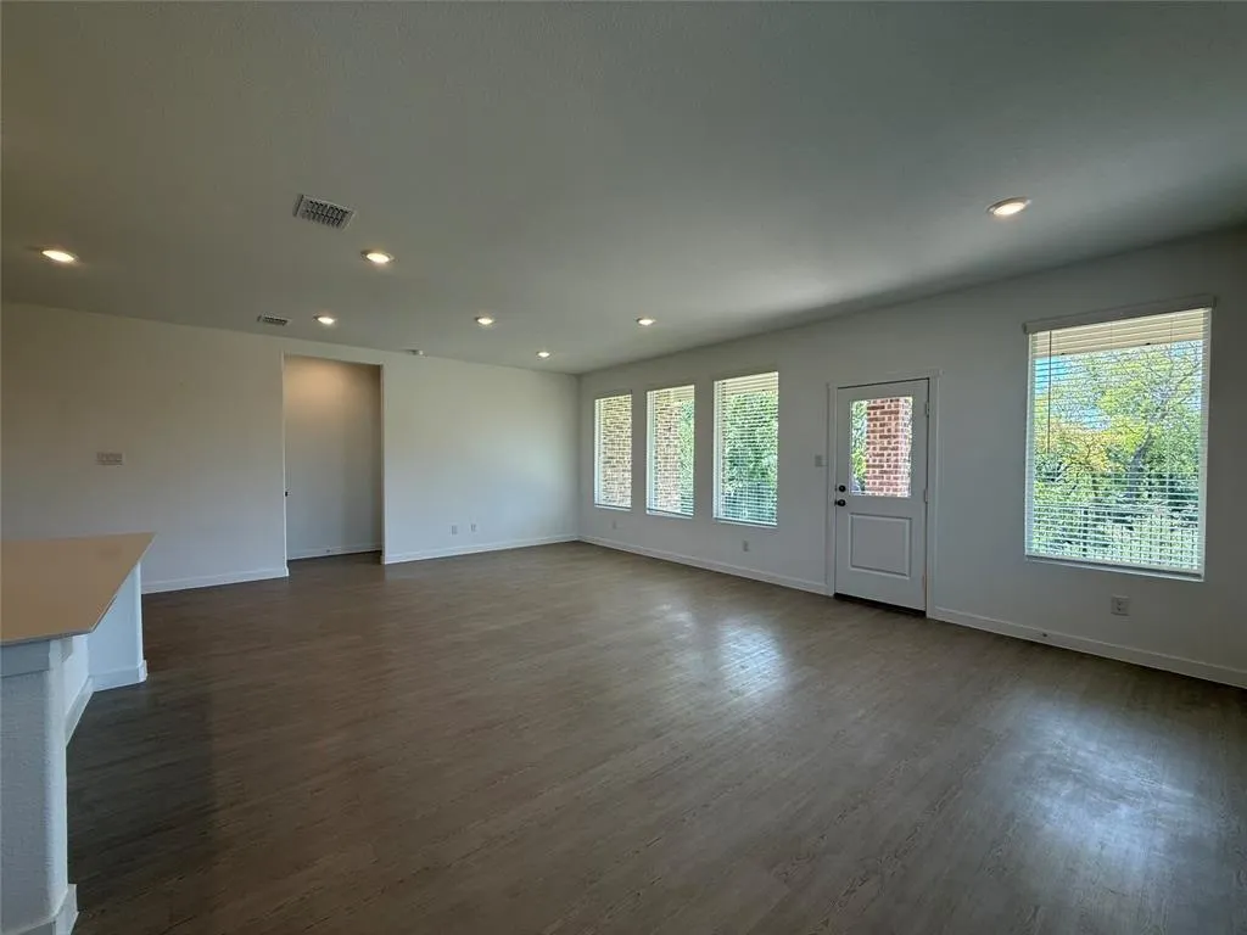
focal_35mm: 14
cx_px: 624
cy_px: 468
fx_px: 504
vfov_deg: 85.7
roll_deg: -0.3
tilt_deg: -1.2
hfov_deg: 102.1
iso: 50
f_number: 2.2
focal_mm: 2.22
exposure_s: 1/124
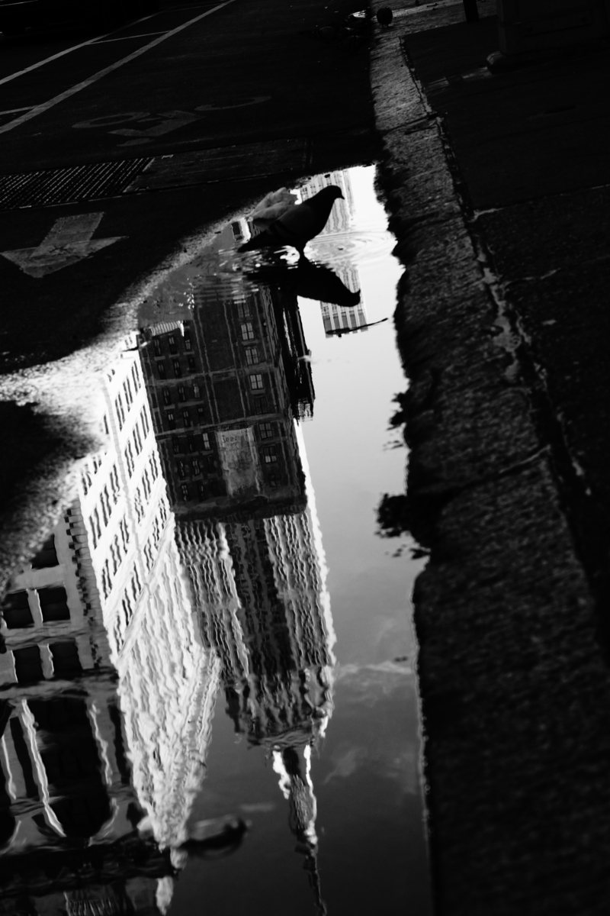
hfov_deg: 15.2
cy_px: 458
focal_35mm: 90
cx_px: 305
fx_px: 2287
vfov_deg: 22.6
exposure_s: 1/100
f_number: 14
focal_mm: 90
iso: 1250
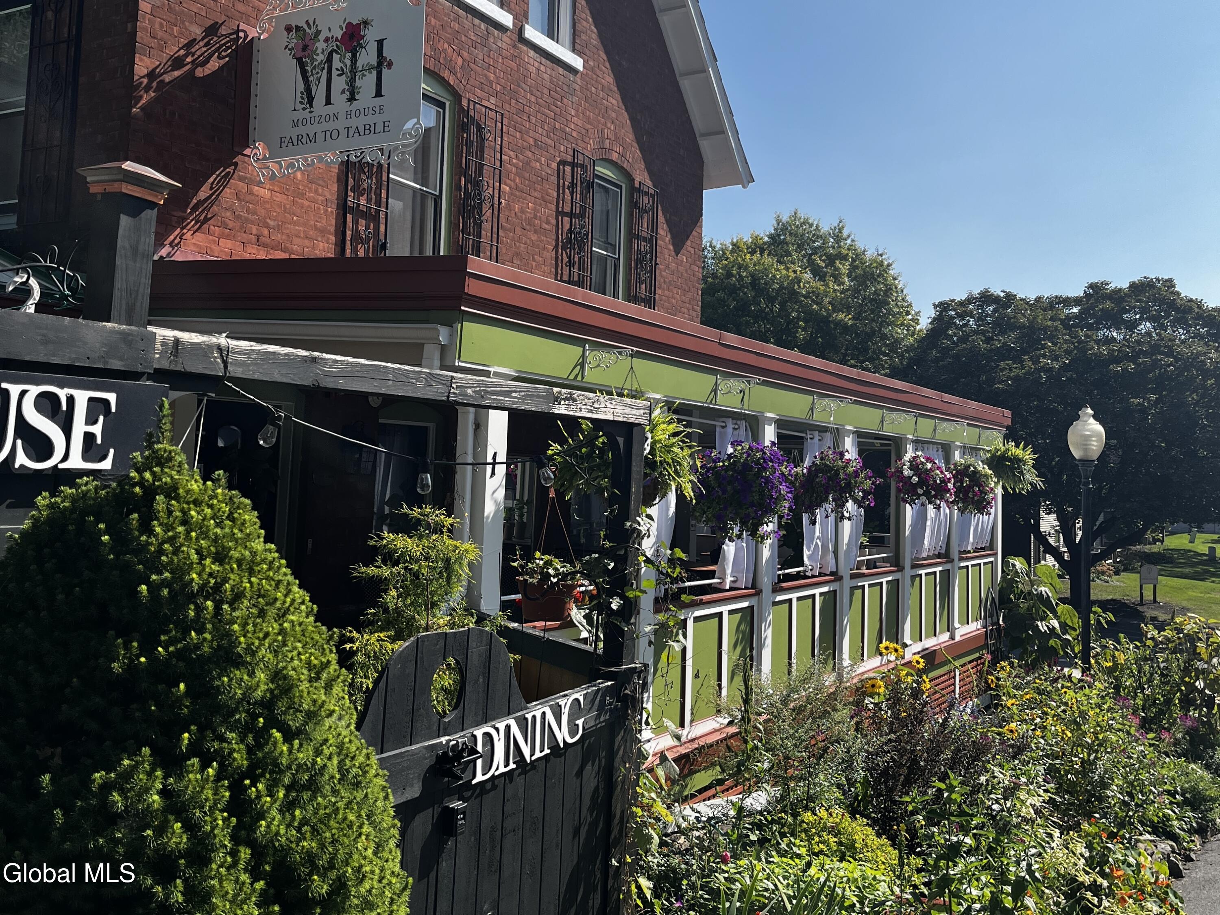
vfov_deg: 53.1
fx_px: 916
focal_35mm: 26
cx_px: 610
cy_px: 458
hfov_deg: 67.3
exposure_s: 1/3521
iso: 50
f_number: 1.6
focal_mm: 5.1
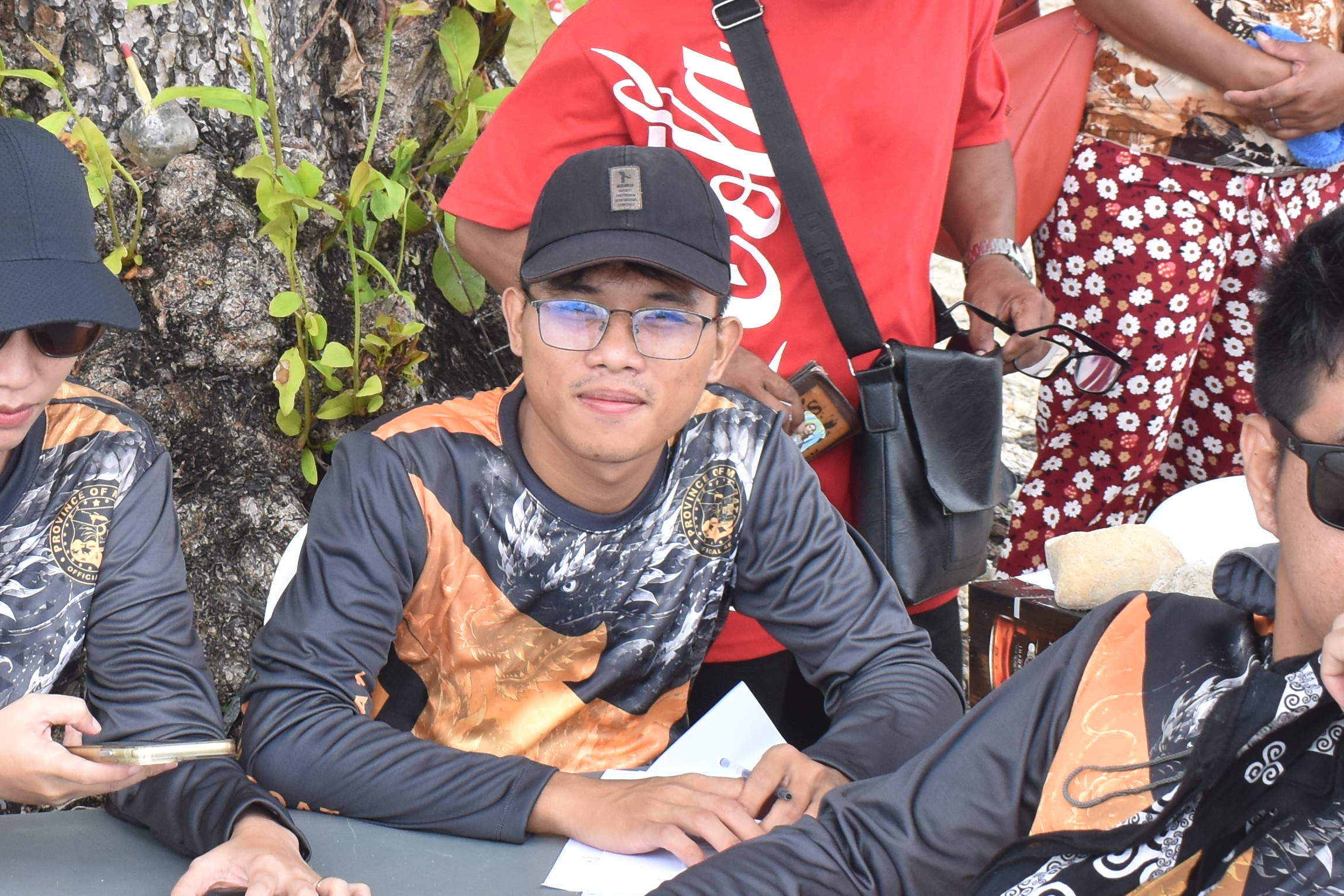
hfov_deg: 23.1
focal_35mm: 86
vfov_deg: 15.9
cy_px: 328
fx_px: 3211
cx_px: 178
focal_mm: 22
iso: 400
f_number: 5.6
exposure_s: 1/320
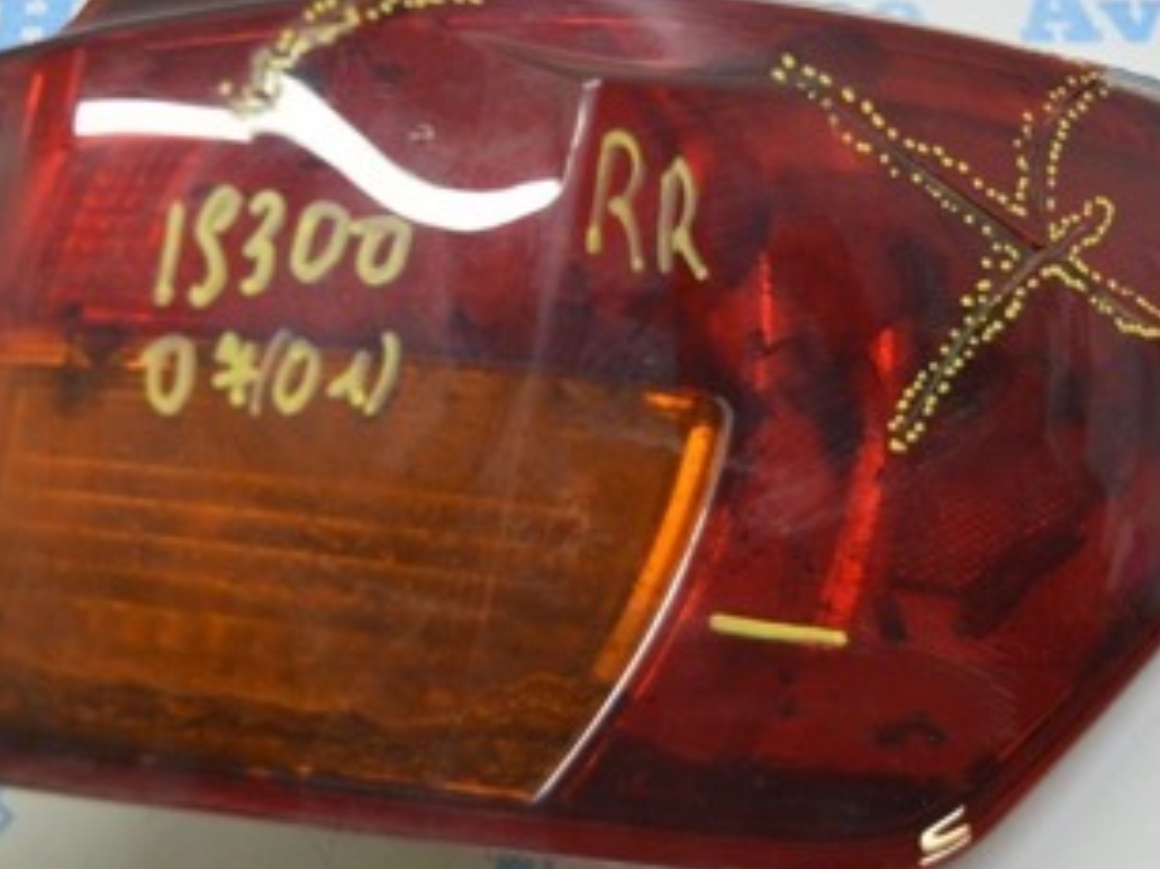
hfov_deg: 25.0
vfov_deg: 18.9
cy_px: 334
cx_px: 476
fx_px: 2613
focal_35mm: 78
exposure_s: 1/60
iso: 400
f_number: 4
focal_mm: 26
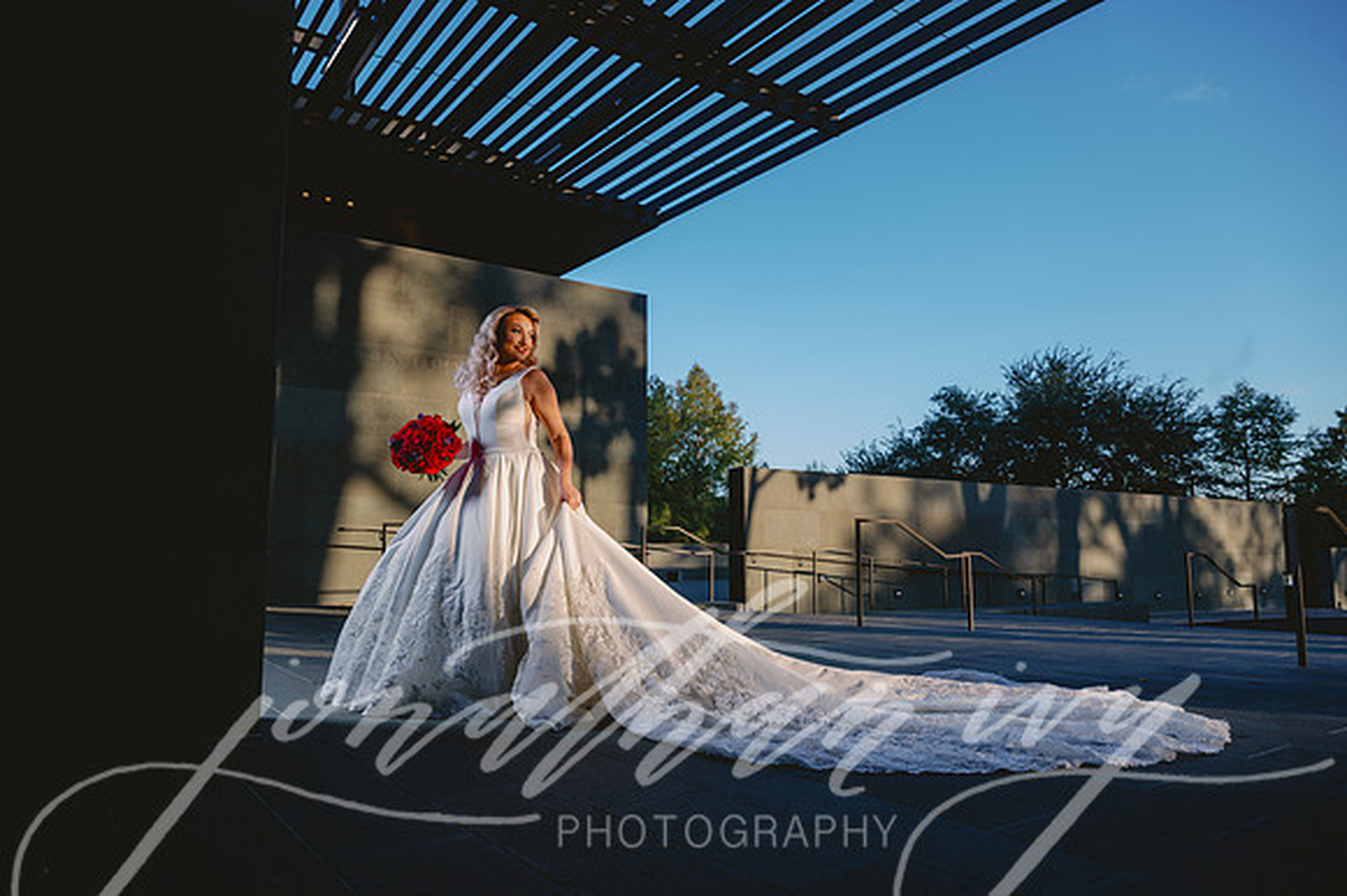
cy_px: 448
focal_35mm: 24
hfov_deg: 73.8
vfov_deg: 53.1
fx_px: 897
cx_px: 674
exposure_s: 1/200
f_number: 5.6
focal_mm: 24
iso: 64
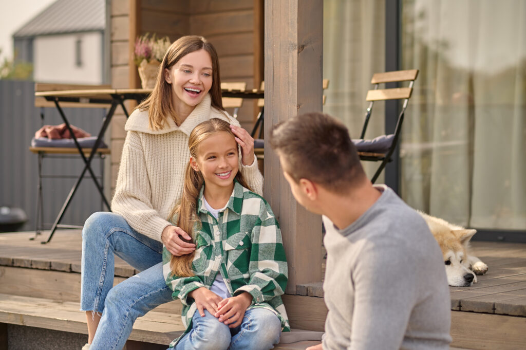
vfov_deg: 16.0
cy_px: 175
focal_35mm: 85
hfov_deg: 23.9
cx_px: 263
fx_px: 1241
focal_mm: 85
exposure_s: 1/1000
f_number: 2.8
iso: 125
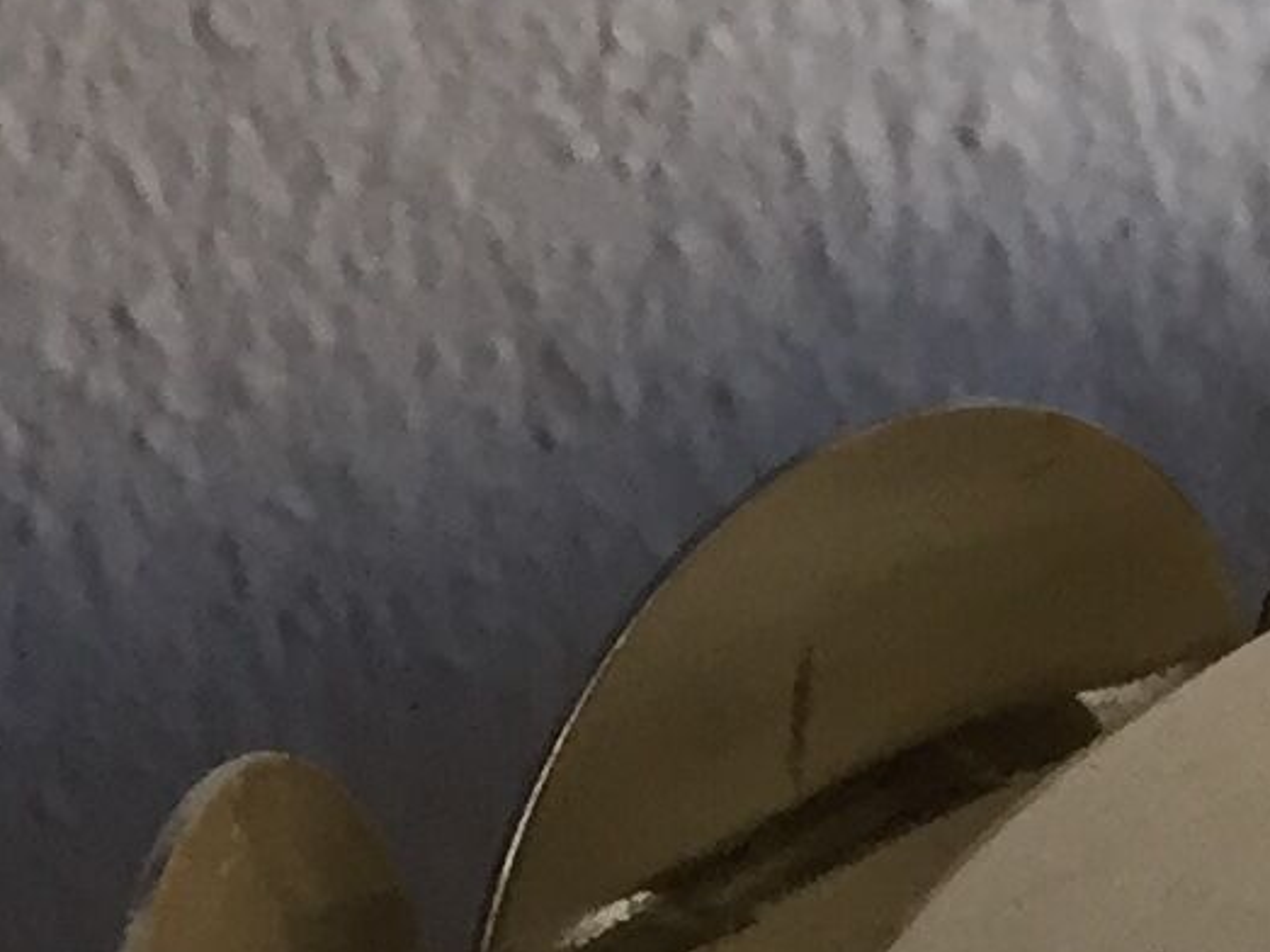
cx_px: 3494
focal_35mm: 181
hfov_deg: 9.2
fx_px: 6639
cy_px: 1736
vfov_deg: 7.9
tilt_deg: -28.3
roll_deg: -3.3
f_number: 2.2
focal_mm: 4.15
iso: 100
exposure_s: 1/33
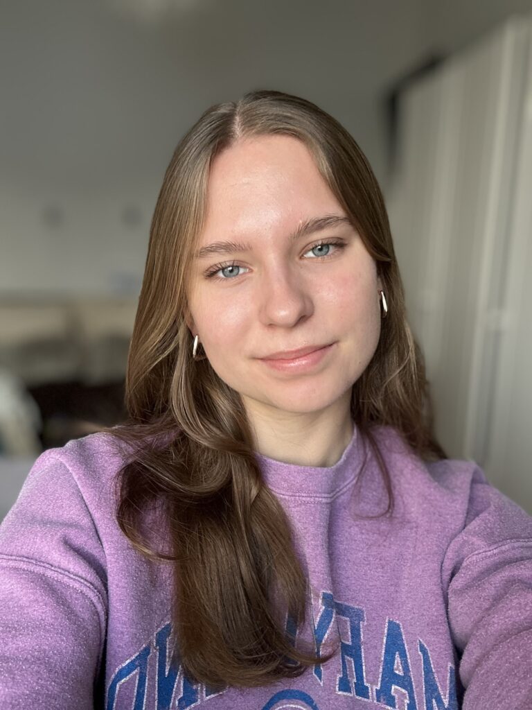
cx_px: 266
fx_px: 615
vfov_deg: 60.0
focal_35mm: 30
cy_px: 355
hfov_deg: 46.8
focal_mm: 2.69
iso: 80
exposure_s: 1/95
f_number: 1.9
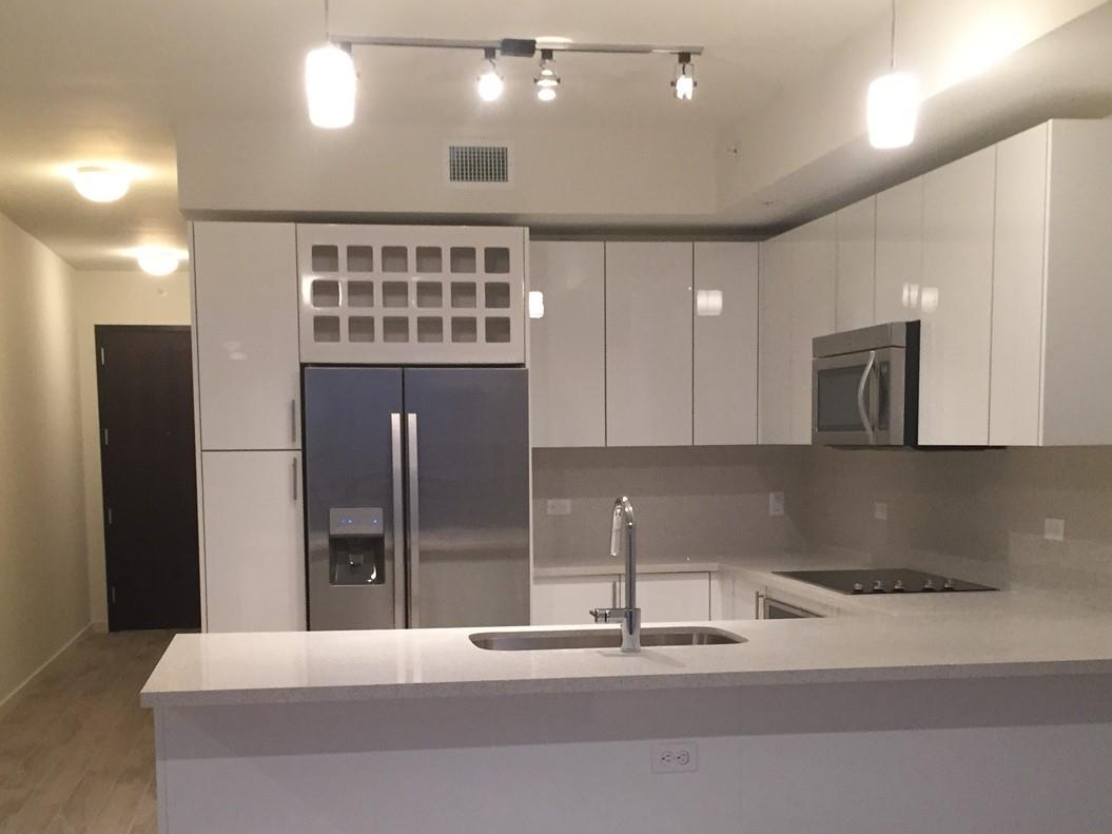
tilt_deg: -6.6
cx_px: 498
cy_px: 588
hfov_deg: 42.9
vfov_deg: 32.5
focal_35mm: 44
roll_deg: +0.3
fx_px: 1413
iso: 125
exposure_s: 1/30
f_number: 2.2
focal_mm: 4.15
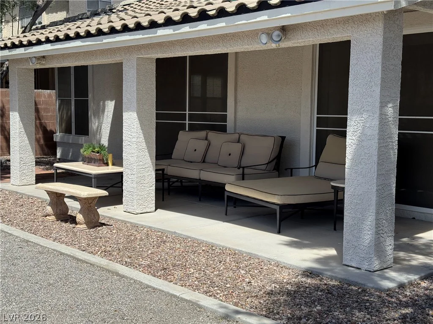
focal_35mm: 48
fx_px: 600
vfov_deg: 30.3
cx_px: 216
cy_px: 162
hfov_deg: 39.7
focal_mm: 6.76
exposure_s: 1/4310
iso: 64
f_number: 1.78
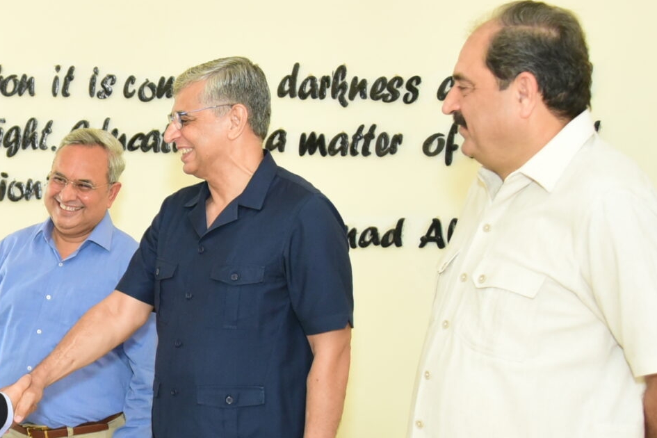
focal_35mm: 84
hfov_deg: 23.1
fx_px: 1533
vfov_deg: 16.1
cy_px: 364
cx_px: -19
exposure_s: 1/160
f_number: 4
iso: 2500
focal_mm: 31
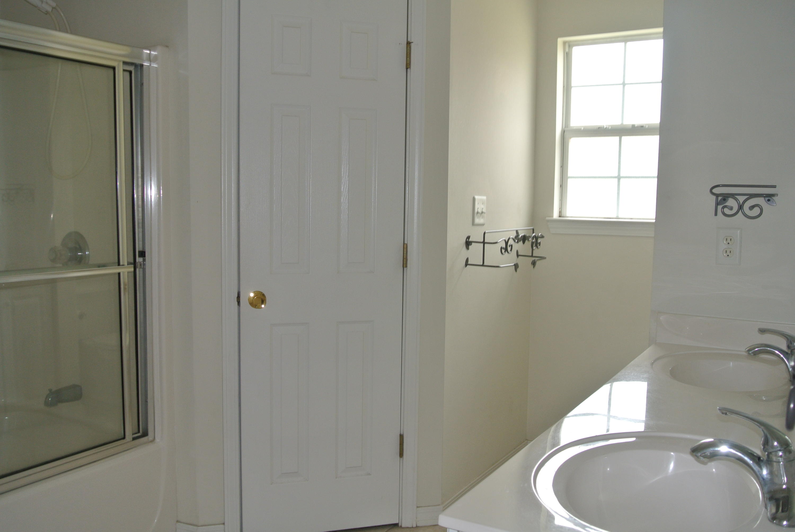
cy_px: 266
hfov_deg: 55.7
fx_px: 752
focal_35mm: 34
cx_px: 398
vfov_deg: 39.0
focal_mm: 12.7
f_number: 4
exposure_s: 1/60
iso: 200
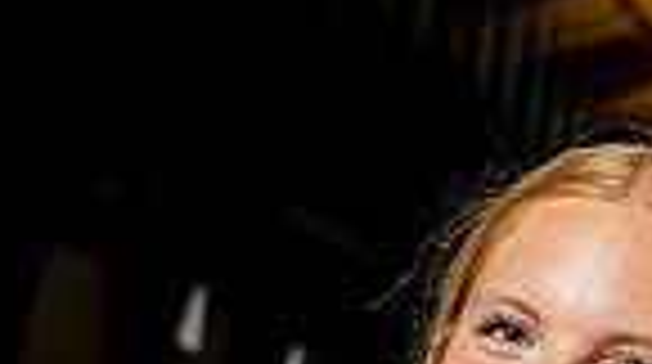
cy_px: 894
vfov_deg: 7.5
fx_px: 2589
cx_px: 477
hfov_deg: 14.3
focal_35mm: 150
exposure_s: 1/250
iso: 640
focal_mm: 46
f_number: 5.6
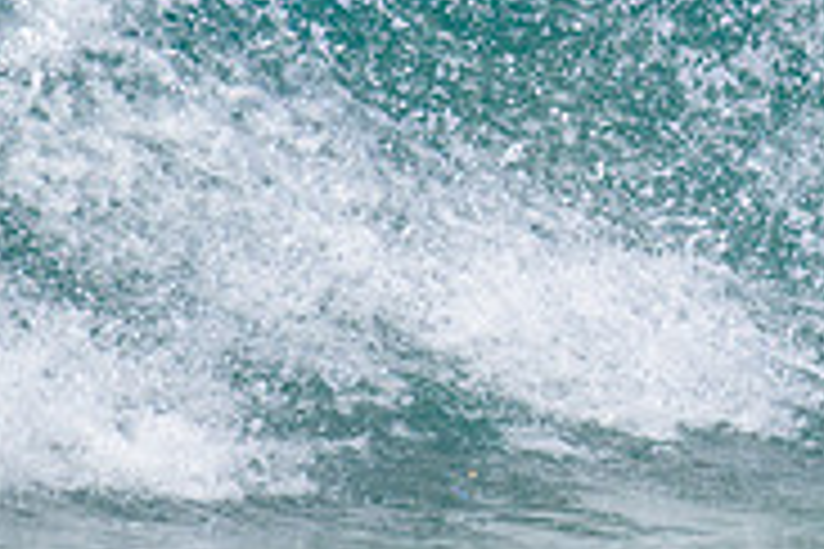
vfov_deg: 0.6
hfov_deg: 0.8
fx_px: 55982
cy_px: -315
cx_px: 1181
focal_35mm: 2446
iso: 640
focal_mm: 560
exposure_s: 1/1600
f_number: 8
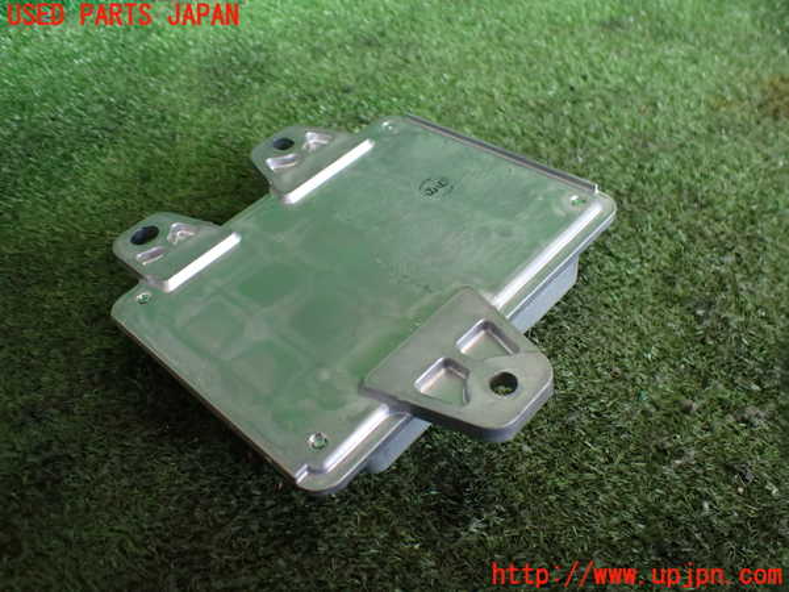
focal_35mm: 30
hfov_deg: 60.0
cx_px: 394
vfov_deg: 46.8
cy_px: 296
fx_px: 684
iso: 320
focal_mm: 5.4
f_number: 2.3
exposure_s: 1/125
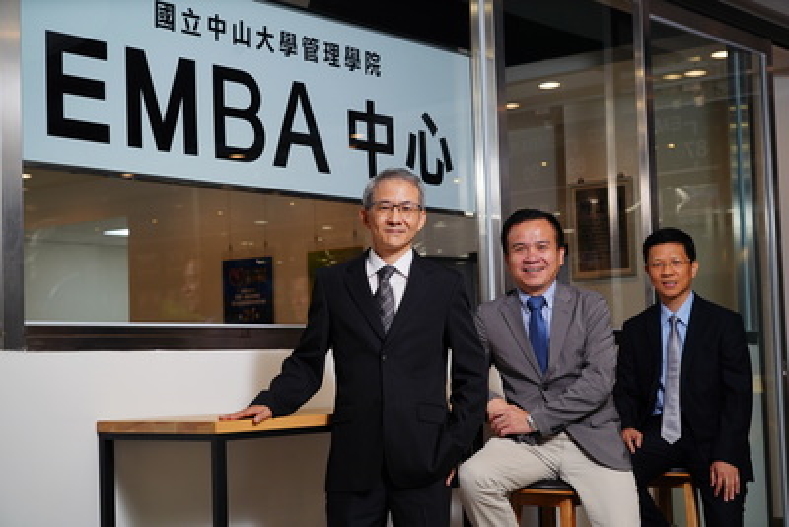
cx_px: 394
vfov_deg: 21.6
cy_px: 264
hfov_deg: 31.9
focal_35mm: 63
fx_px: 1381
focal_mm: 63
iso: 500
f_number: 5.6
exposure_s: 1/200
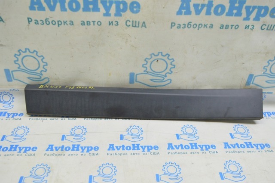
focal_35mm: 34
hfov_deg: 55.2
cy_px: 92
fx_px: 263
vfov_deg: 38.3
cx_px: 138
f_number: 5.6
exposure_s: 1/20
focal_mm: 23
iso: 400
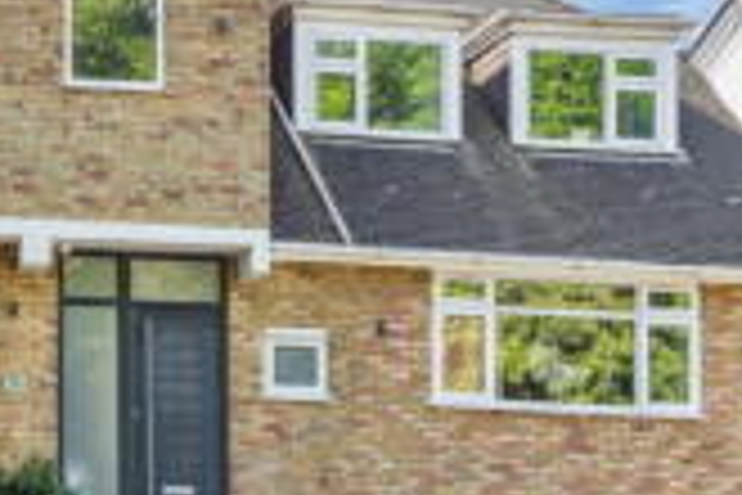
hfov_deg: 27.7
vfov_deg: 19.7
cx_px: 11
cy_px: 236
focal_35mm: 69
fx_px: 1422
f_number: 5
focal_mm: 24
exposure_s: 1/500
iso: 640
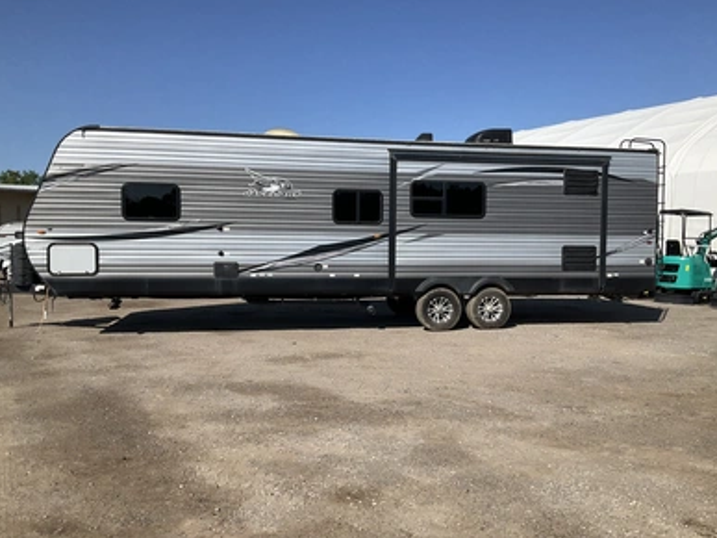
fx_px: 621
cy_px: 263
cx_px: 363
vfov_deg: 46.8
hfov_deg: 60.0
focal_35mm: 30
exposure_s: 1/2427
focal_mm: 3
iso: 25
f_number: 1.8
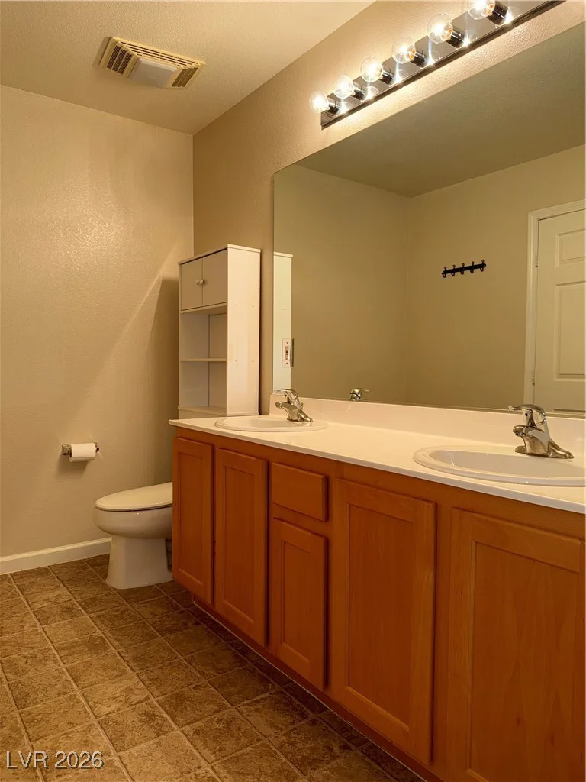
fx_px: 542
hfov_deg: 56.8
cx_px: 293
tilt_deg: -2.9
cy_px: 391
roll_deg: +0.0
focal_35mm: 24
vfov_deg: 71.6
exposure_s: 1/36
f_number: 1.78
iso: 50
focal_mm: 6.76
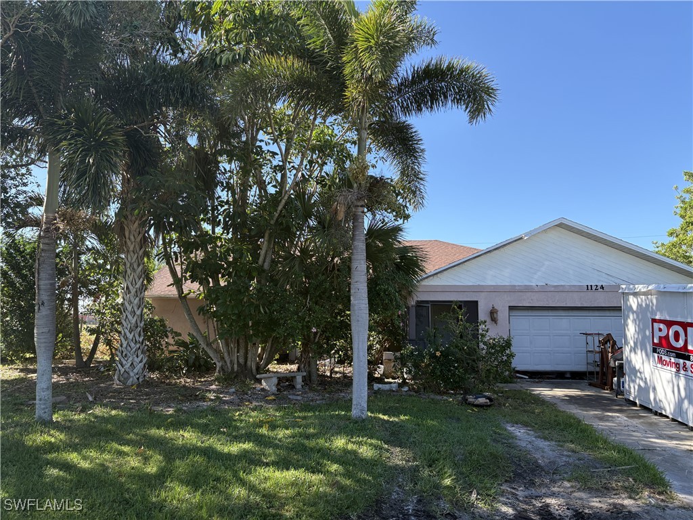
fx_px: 521
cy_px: 260
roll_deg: +0.1
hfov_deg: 67.3
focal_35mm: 26
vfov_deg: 53.1
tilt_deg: +6.8
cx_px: 346
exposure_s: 1/1263
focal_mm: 5.96
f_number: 1.6
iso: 50
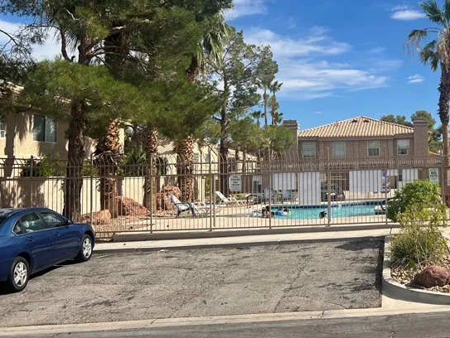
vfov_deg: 29.6
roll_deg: +1.7
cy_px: 133
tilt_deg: +2.5
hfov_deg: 36.2
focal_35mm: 49
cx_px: 417
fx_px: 637
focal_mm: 5.7
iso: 50
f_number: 1.5
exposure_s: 1/5319
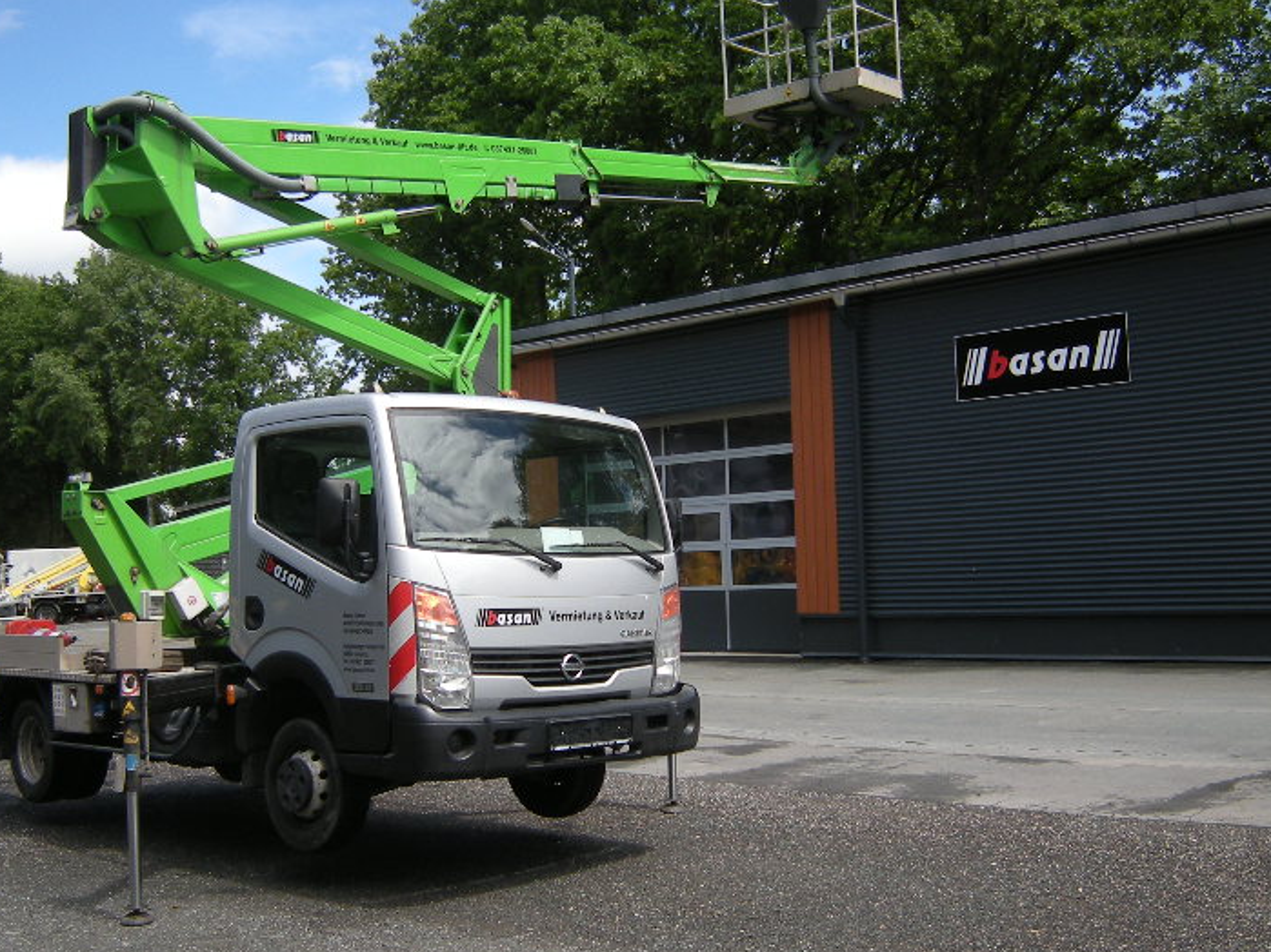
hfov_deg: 45.7
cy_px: 523
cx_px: 587
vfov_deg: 35.1
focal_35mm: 41
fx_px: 1505
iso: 64
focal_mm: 4.7
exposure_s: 1/178
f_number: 5.6
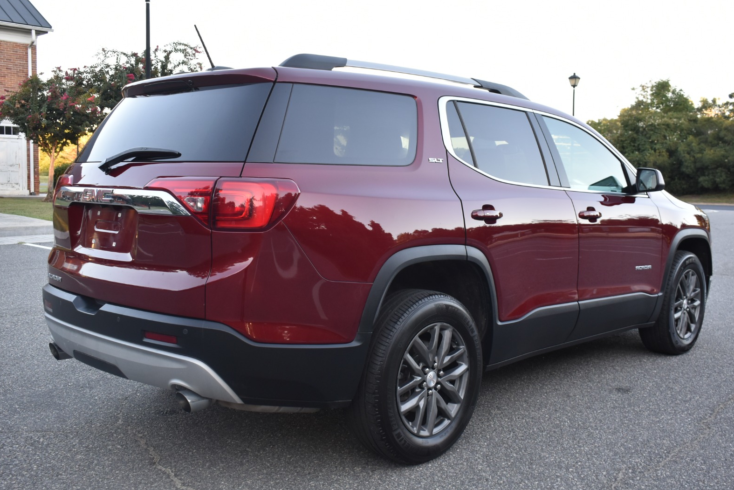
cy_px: 243
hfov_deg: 51.9
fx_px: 755
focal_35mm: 37
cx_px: 373
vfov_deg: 36.0
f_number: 5
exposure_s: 1/100
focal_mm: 24
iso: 400
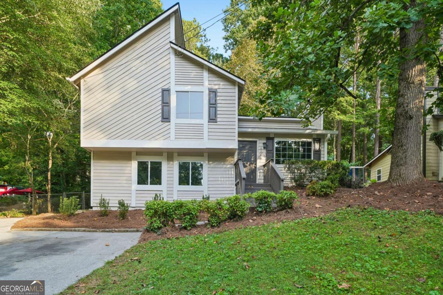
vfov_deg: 64.6
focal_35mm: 19
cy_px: 148
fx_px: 234
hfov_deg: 86.9
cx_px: 222
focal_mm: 19
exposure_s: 1/30
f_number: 8
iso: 200
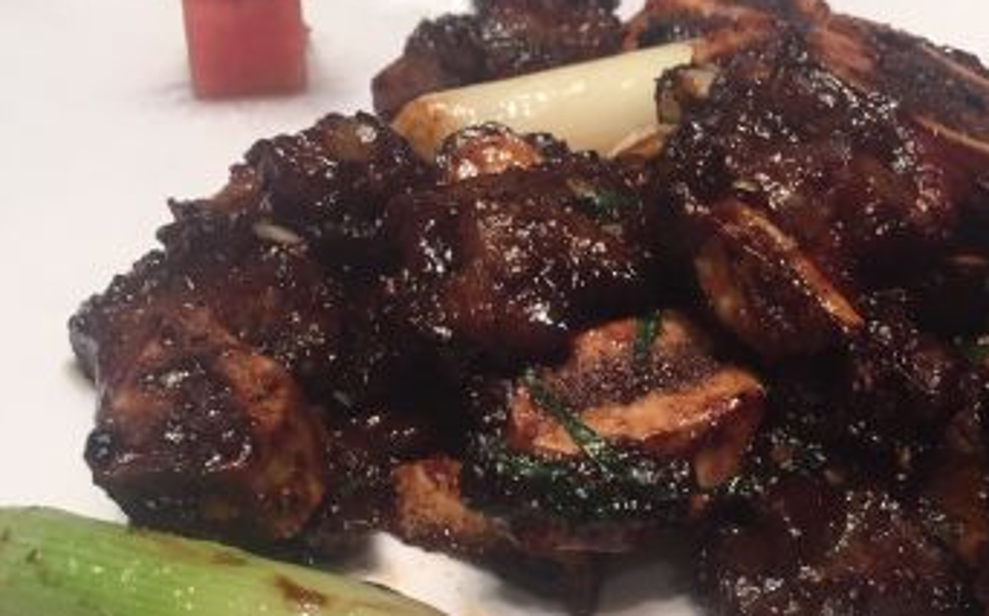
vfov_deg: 20.6
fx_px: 1696
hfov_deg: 32.2
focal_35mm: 63
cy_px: 350
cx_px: 664
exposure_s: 1/33
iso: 40
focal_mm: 4.15
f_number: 2.2
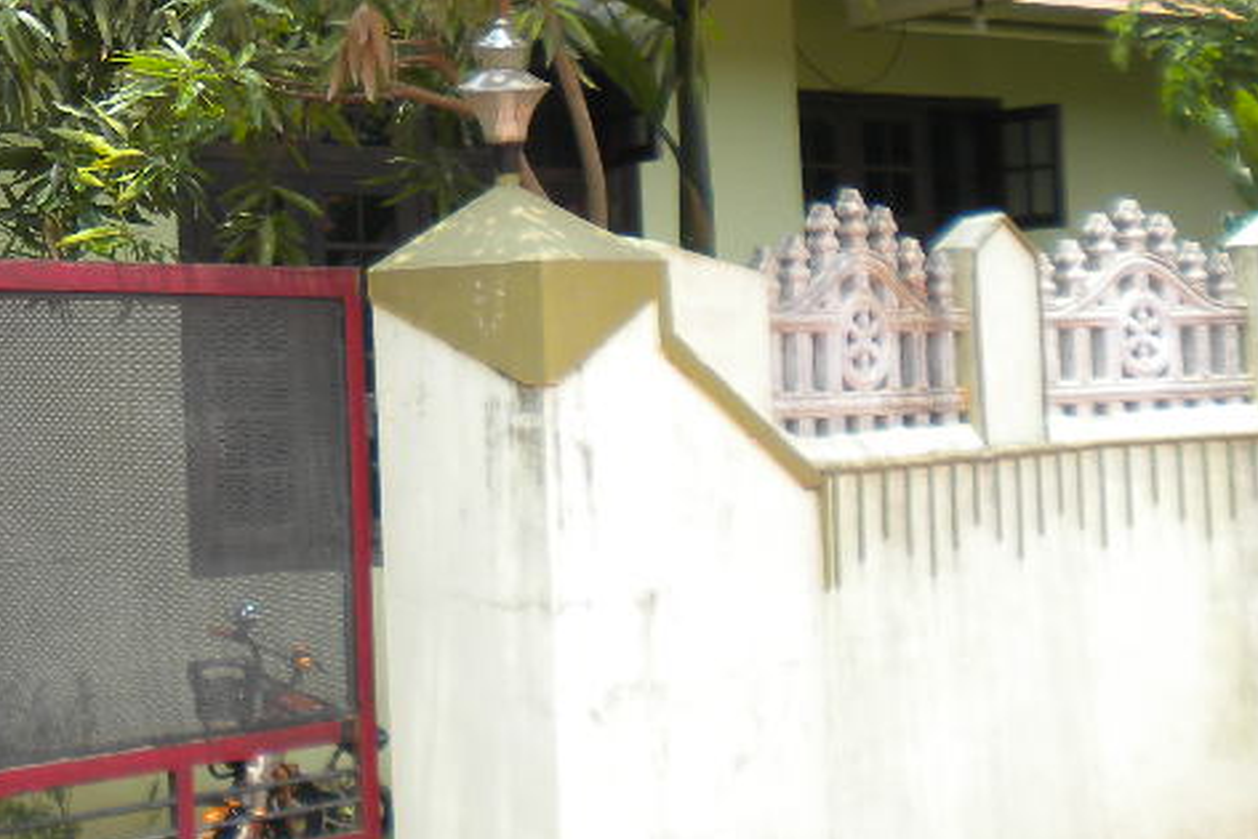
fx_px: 2761
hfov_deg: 24.5
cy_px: 125
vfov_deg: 17.1
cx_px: -11
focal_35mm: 79
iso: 80
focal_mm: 6.3
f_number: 4.6
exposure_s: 1/189
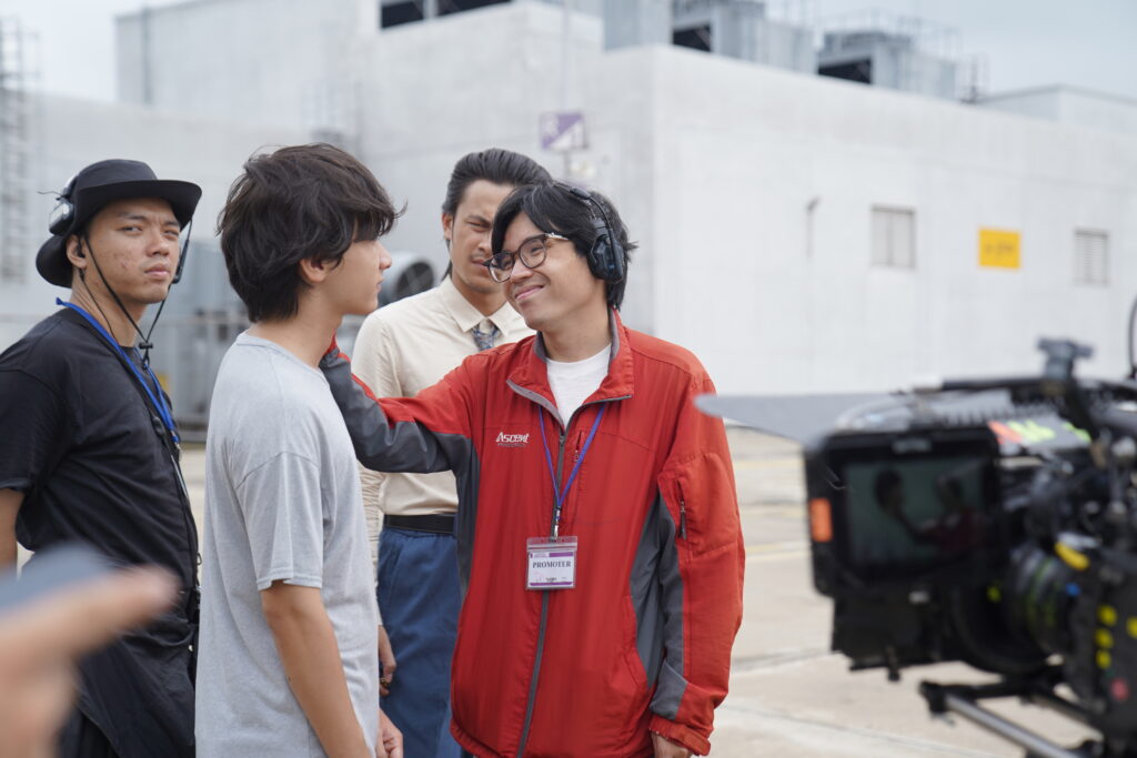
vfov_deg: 24.2
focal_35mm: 56
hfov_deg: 35.6
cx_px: 568
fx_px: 1769
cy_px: 379
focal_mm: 56
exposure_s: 1/640
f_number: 2.8
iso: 100
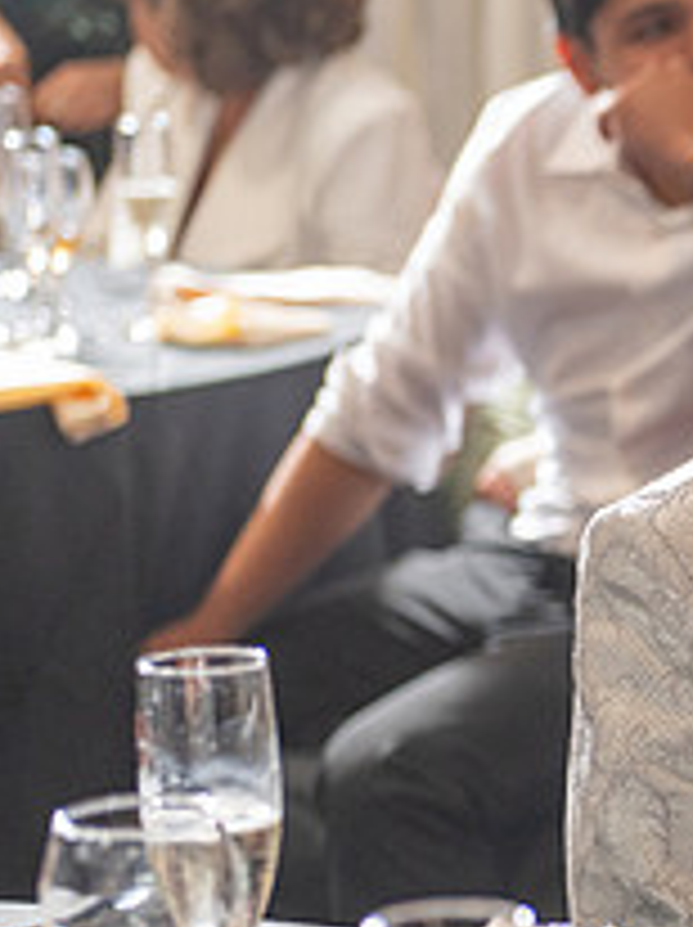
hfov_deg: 7.6
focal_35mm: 190
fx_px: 5082
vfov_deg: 10.4
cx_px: 1228
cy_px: 565
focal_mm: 70
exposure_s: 1/125
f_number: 3.5
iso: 800
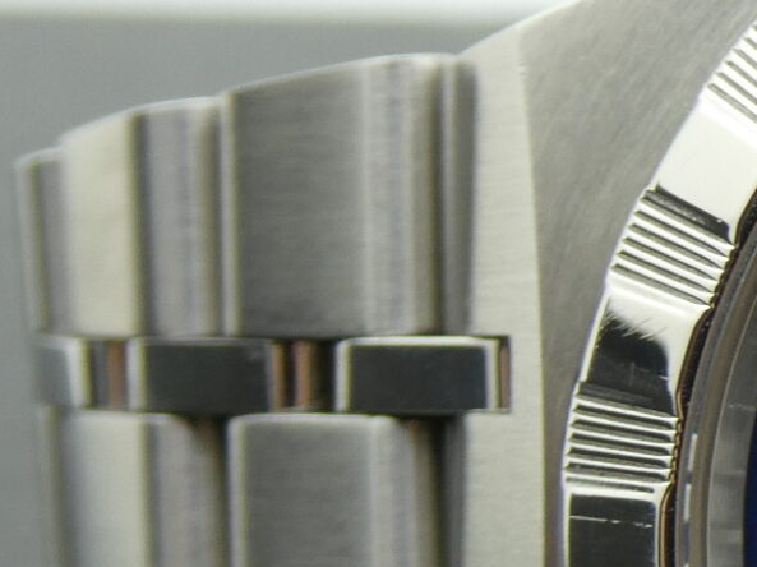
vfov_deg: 6.9
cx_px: 1319
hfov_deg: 8.8
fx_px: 4721
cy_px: 460
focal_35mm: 216
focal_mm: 9
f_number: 4.1
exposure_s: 1/80
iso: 100
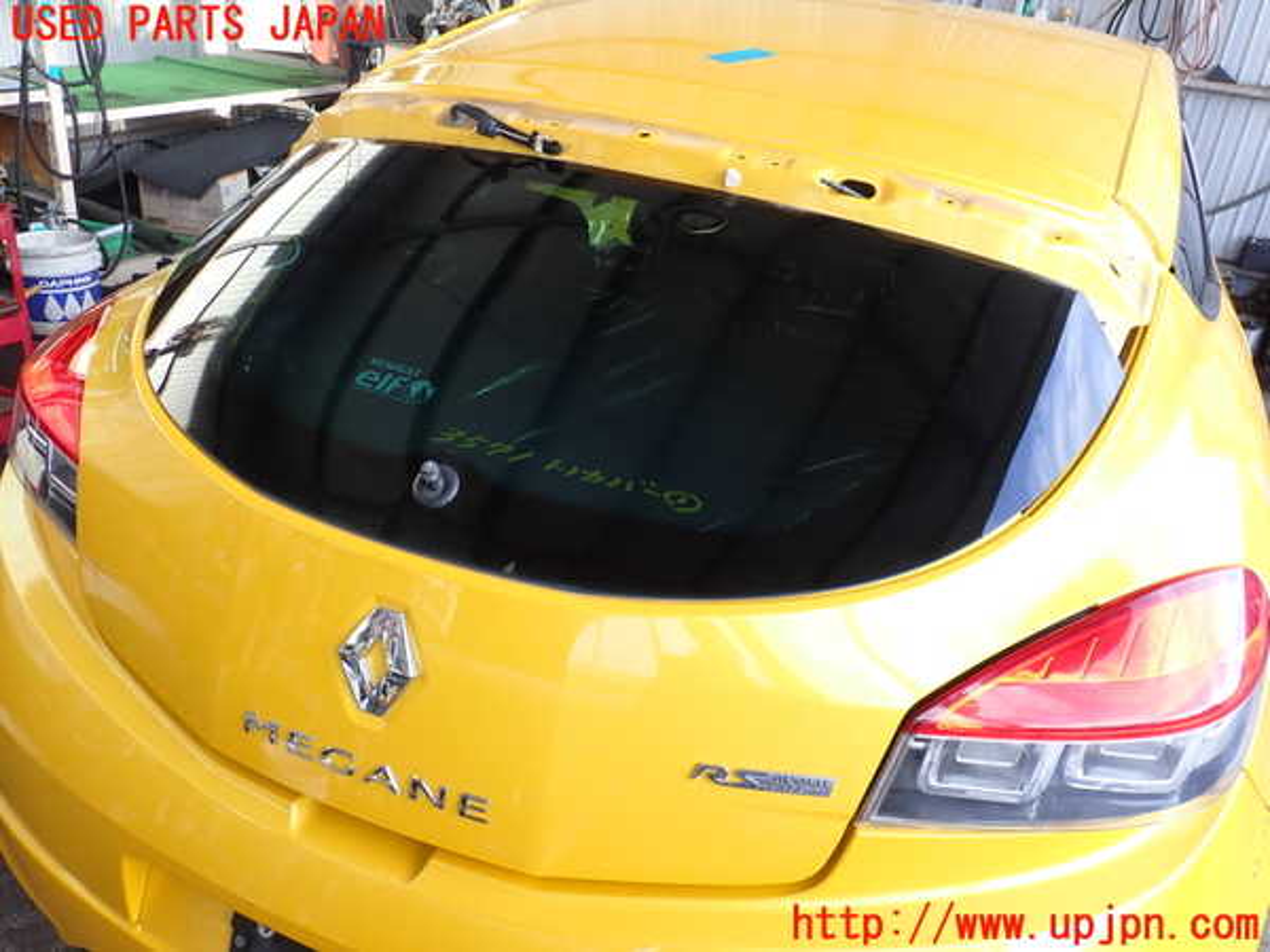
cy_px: 476
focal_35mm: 30
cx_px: 635
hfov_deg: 60.0
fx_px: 1101
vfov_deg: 46.8
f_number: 3.2
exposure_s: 1/60
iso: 100
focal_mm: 5.4
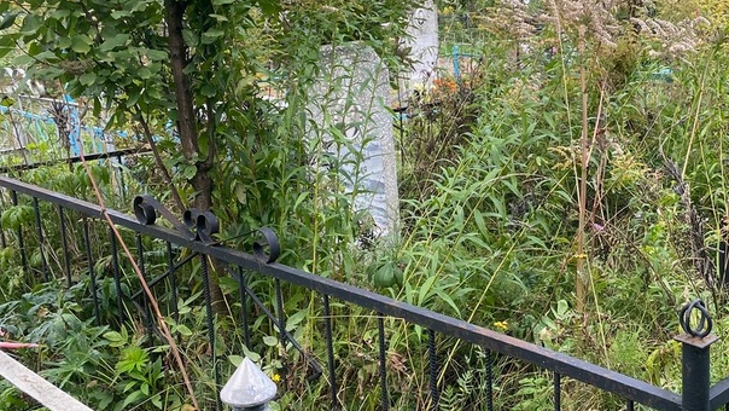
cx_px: 567
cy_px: 201
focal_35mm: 48
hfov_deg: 41.3
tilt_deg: -15.2
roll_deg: +1.7
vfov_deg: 24.9
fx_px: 928
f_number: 1.8
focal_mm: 4.25
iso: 32
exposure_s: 1/208
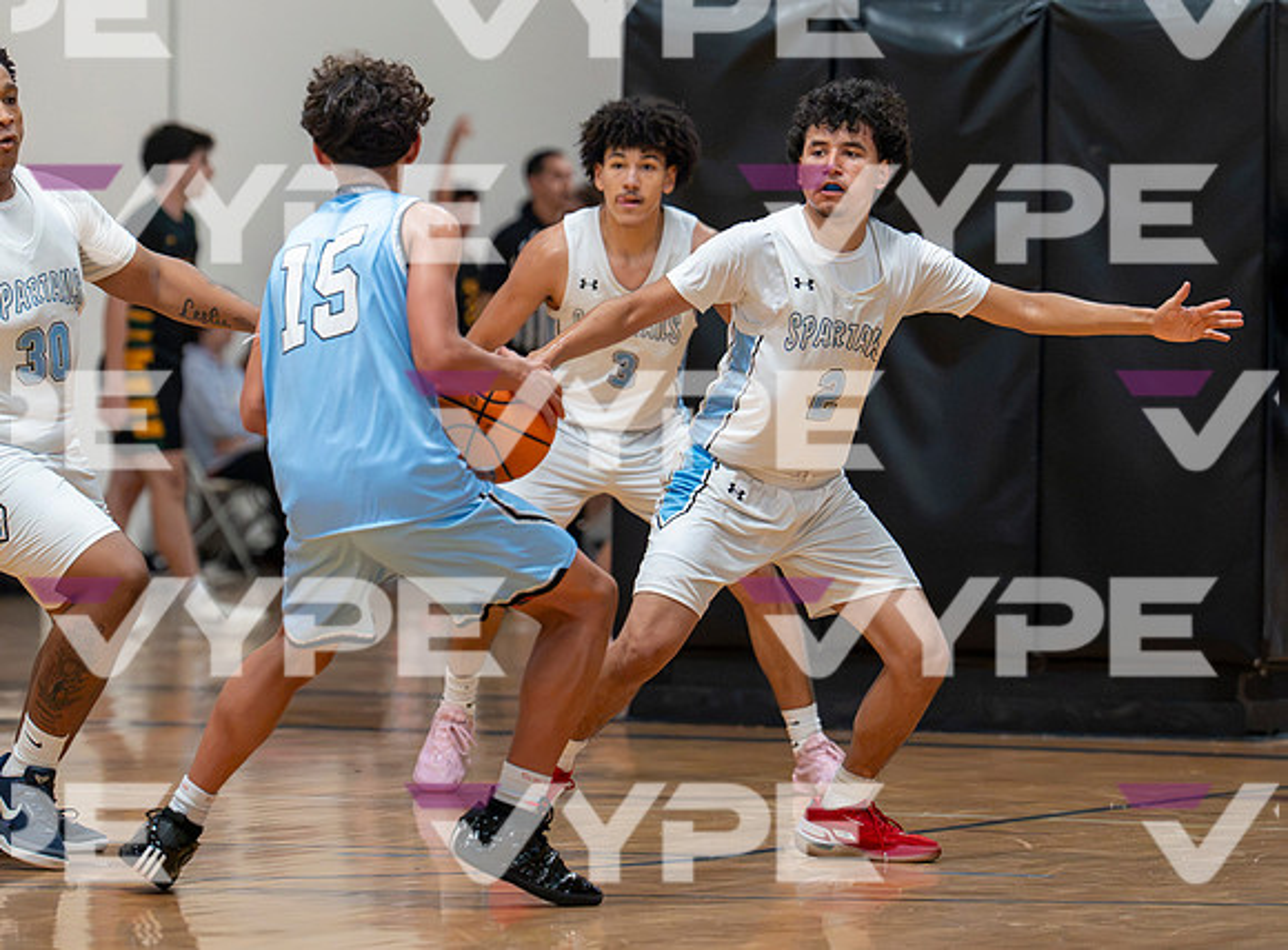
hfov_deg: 7.4
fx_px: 9948
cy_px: 346
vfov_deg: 5.5
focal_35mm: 269
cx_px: 645
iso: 10000
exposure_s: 1/1250
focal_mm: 155
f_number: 3.2
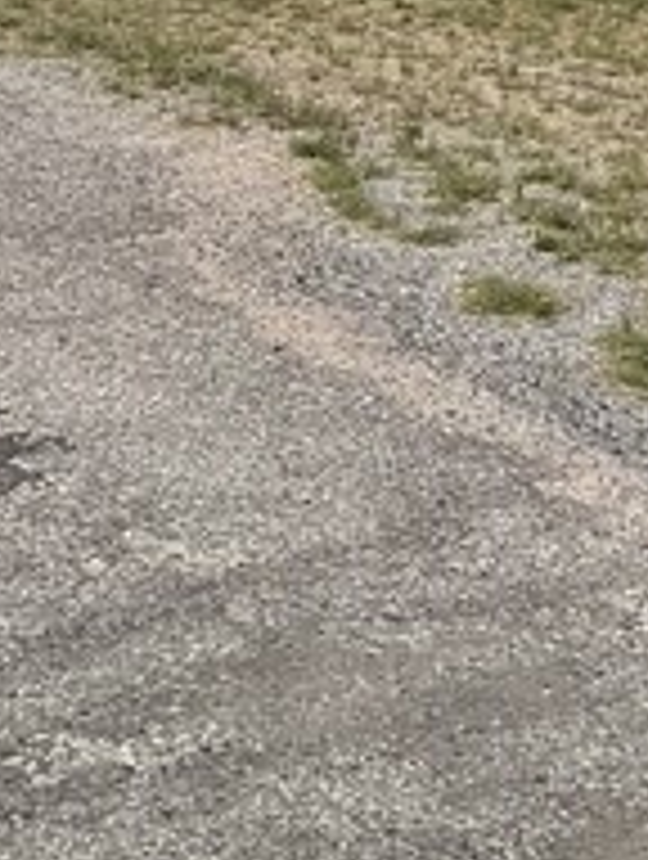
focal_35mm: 97
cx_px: 504
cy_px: -27
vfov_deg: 19.5
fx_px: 2413
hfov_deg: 15.2
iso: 16
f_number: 1.8
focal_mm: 3
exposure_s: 1/3125
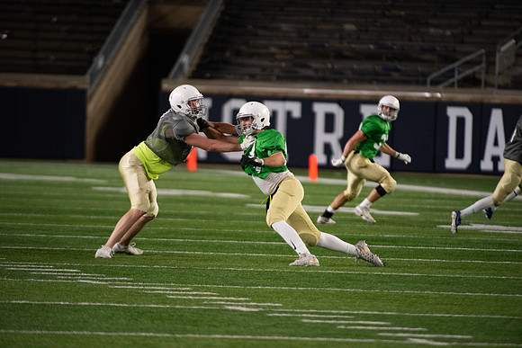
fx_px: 5801
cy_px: 174
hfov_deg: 5.2
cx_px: 261
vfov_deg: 3.4
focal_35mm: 400
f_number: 4.5
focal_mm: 400
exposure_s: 1/500
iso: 4500
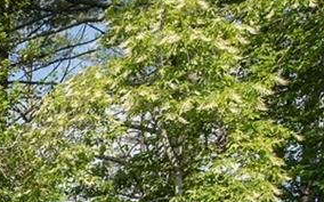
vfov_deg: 10.2
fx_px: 909
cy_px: 553
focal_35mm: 103
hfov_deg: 14.3
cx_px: -434
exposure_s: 1/1000
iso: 320
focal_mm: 14
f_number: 7.1
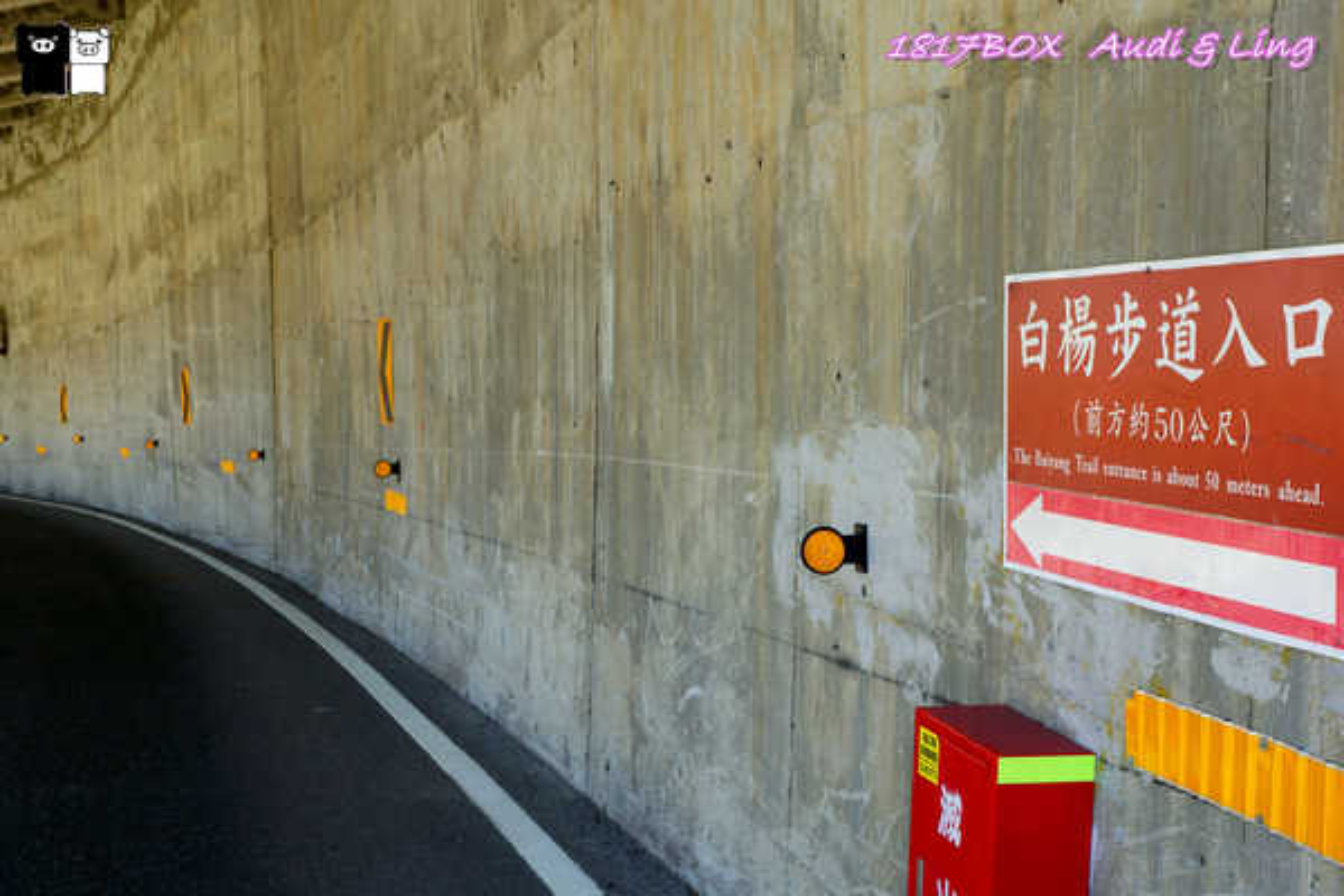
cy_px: 448
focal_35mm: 45
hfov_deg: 43.6
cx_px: 672
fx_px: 1680
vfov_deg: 29.9
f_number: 4.5
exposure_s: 1/90
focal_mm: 30
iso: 100
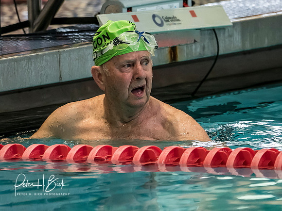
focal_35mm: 672
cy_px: 59
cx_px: 61
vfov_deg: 2.2
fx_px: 5475
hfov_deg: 3.0
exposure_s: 1/400
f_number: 2.8
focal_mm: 200
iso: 3200
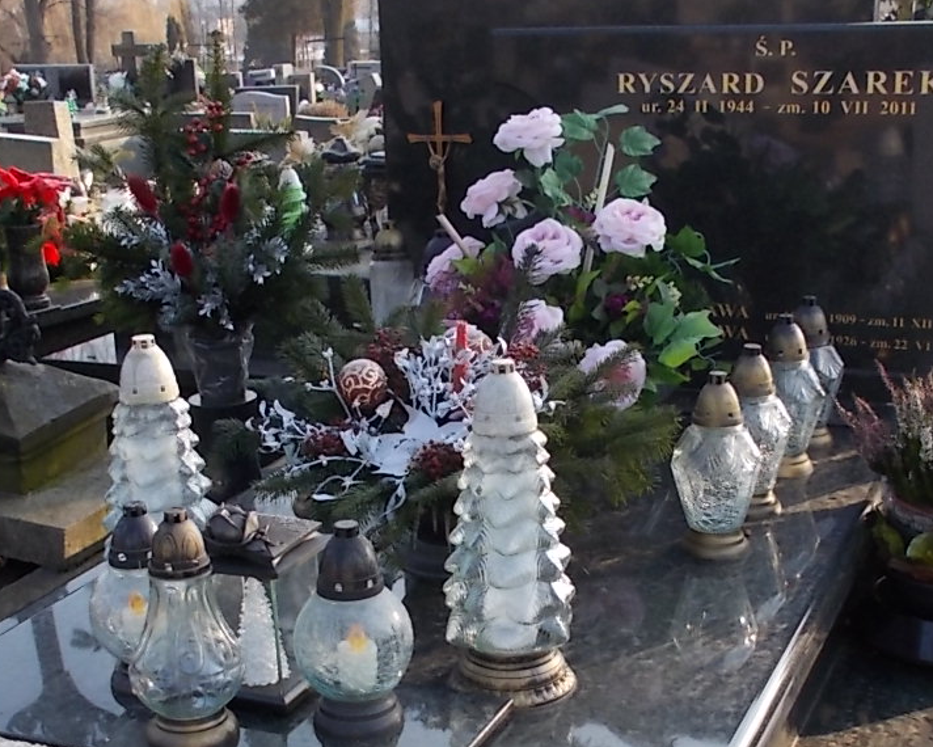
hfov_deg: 33.0
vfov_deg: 26.6
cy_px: 480
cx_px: 464
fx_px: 1574
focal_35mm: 57
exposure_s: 1/160
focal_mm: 4.6
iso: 80
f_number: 3.2
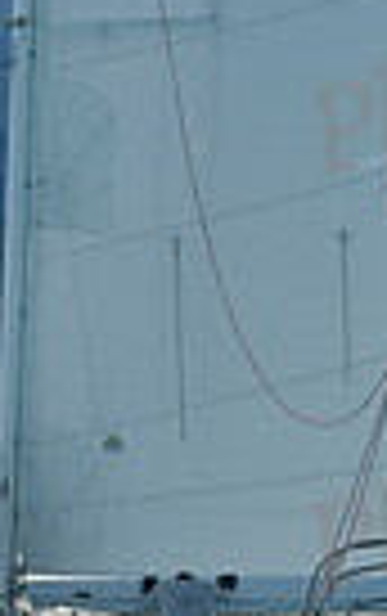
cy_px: 771
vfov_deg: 5.9
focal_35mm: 354
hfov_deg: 3.7
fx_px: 5955
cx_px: 81
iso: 200
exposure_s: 1/800
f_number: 5.6
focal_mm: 82
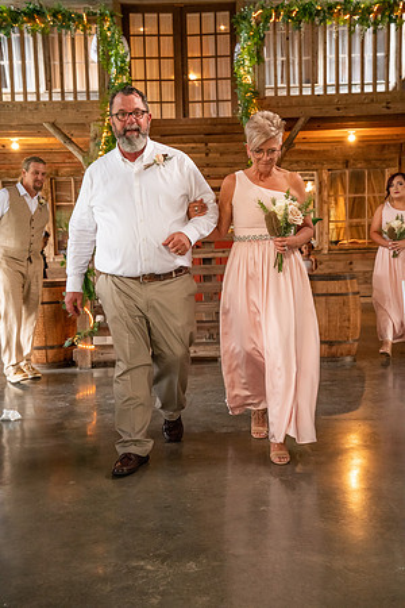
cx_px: 202
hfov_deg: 28.6
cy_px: 304
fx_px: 793
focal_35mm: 47
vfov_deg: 41.9
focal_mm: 47
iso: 8000
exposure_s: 1/125
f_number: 5
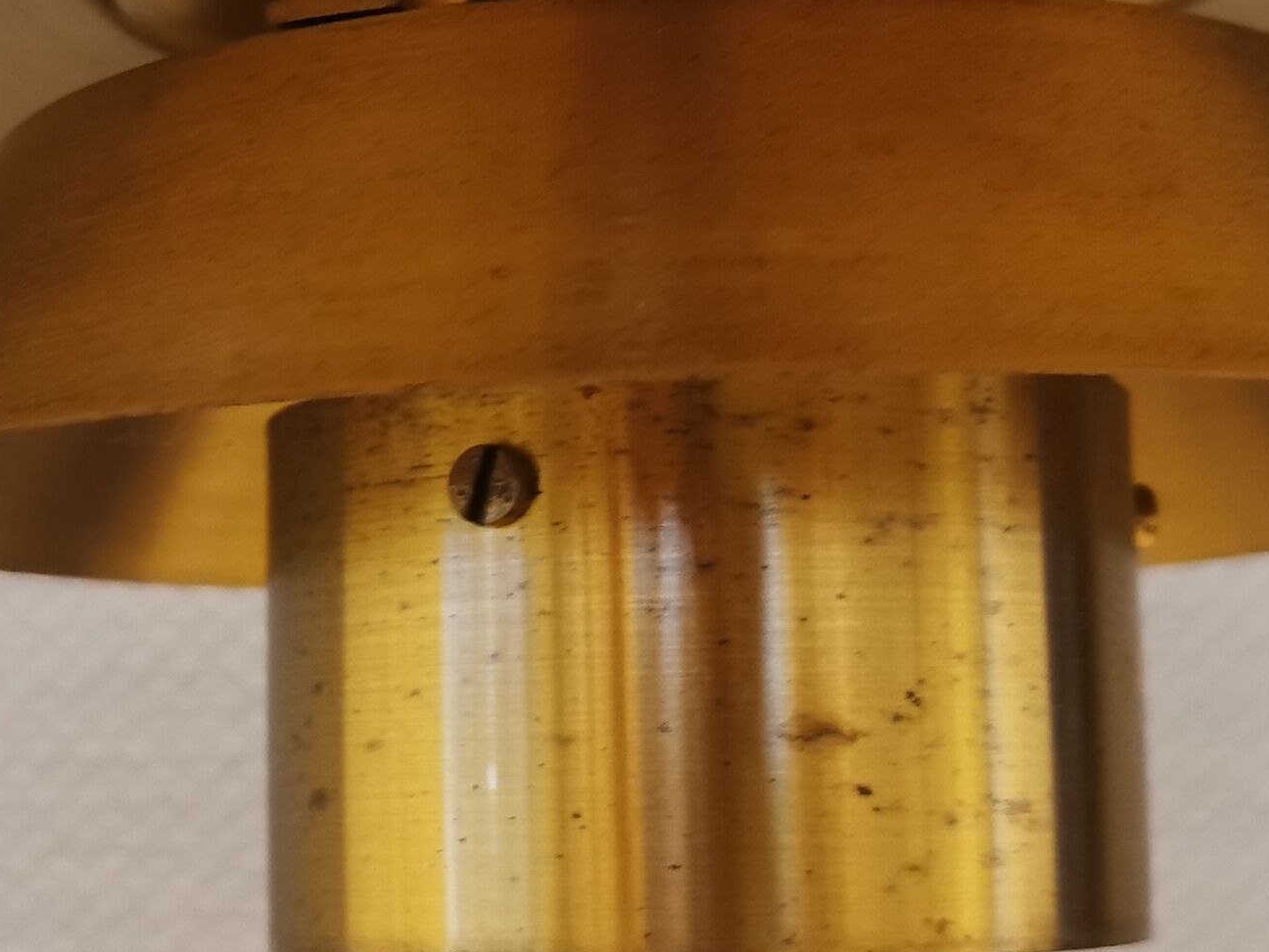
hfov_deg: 25.6
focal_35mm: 76
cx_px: 497
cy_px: 358
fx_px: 2786
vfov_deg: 19.4
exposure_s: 1/50
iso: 320
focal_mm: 5.56
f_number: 1.6
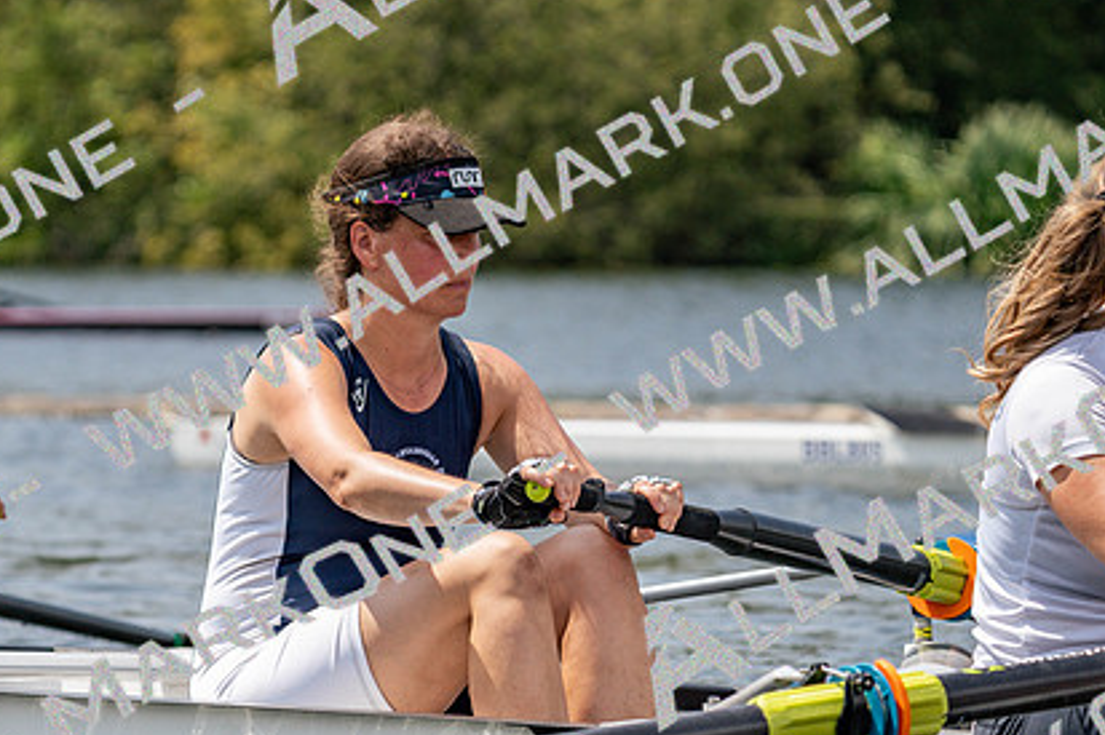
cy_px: 477
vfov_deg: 4.9
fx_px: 8621
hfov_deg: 7.3
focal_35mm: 281
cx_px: 415
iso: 160
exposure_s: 1/1600
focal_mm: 200
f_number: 5.6
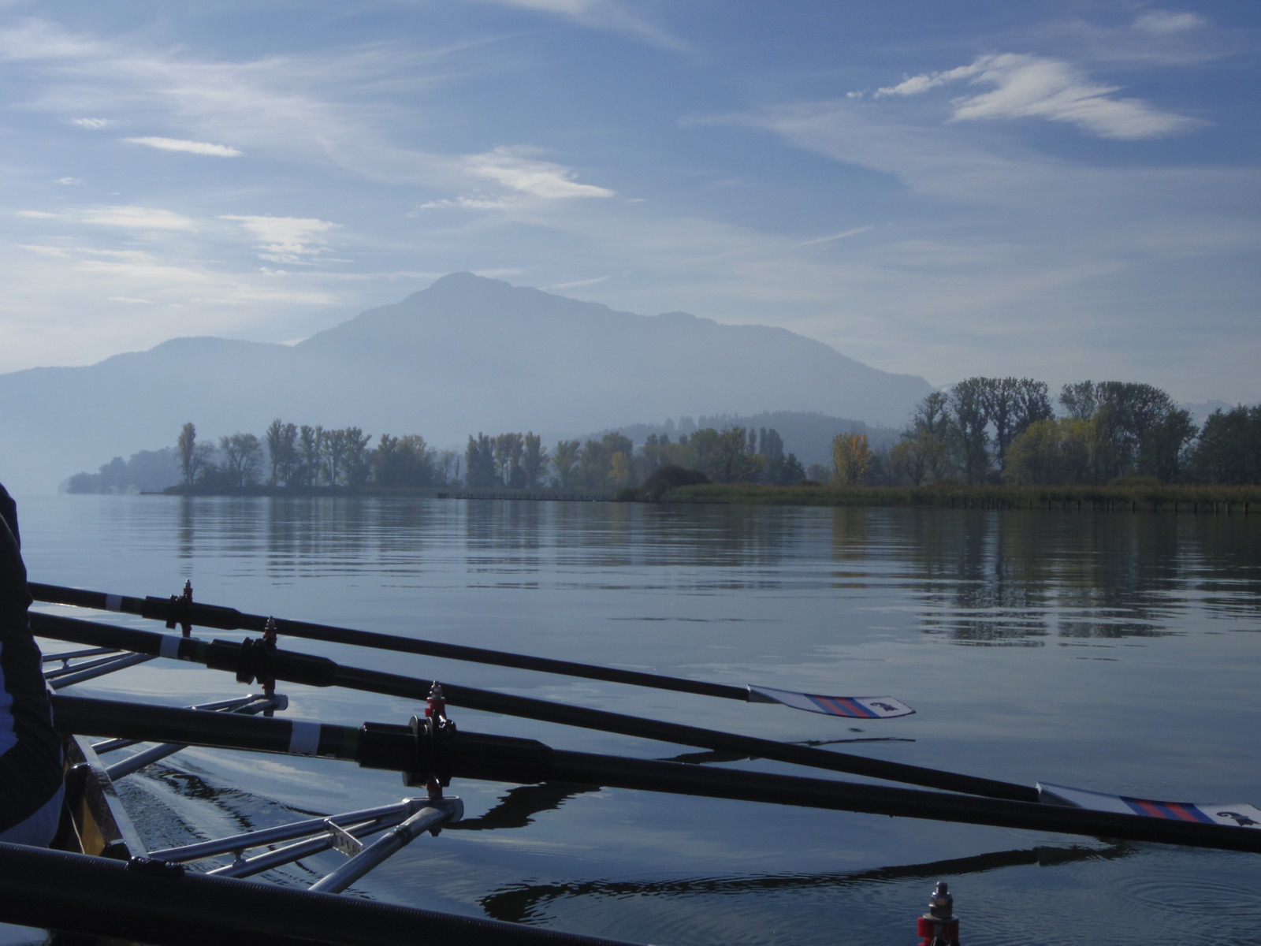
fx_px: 1931
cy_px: 473
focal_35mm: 53
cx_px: 630
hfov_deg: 36.2
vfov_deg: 27.5
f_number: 6.3
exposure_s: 1/2000
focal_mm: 9.5
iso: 125
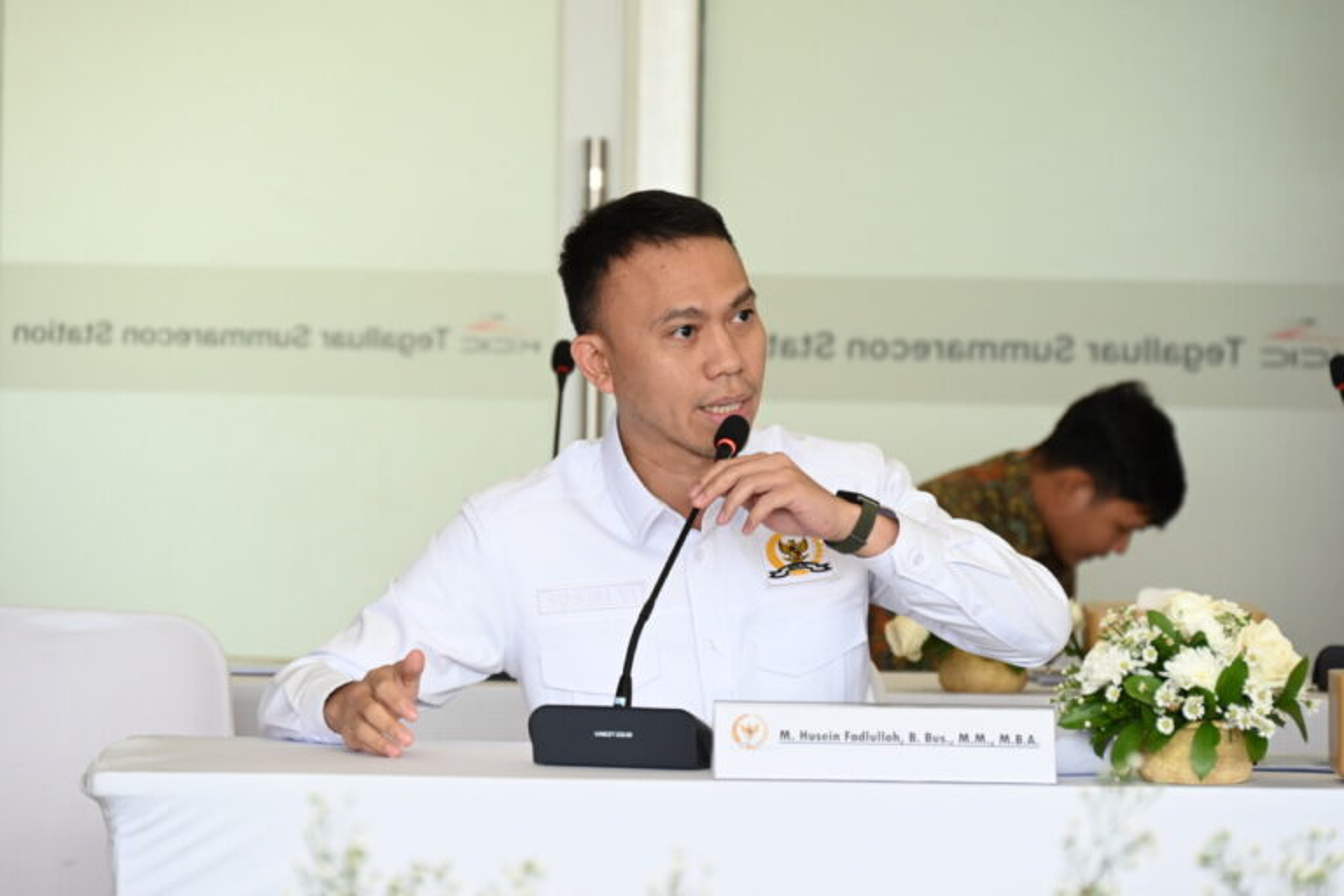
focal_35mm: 160
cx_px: 672
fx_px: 5973
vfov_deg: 8.6
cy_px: 448
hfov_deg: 12.8
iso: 1800
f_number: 6.3
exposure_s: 1/200
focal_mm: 160
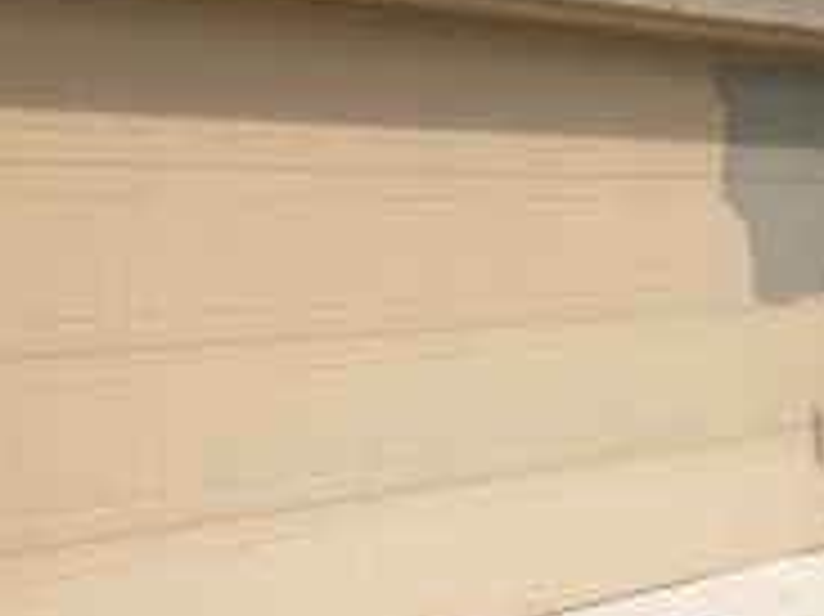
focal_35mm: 58
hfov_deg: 31.7
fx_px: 1380
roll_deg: +1.9
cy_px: 333
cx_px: 738
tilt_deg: -3.6
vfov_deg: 25.2
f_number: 2.2
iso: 25
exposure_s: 1/3344
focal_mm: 4.15
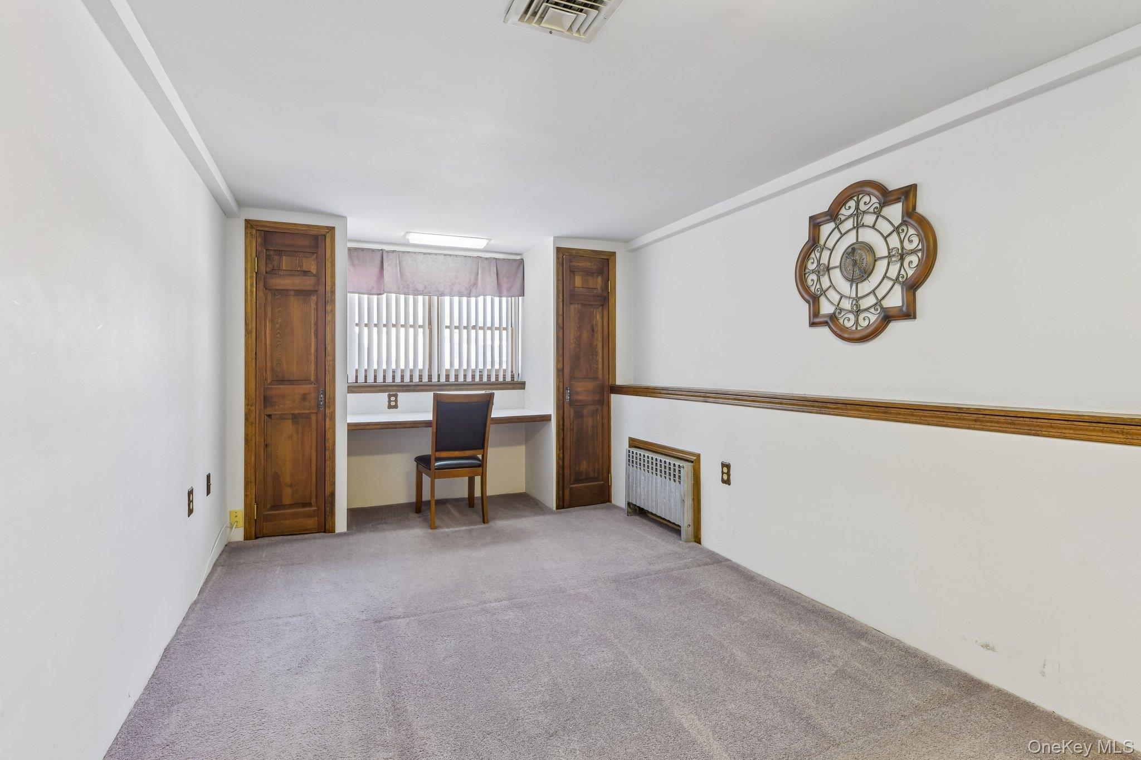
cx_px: 570
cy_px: 380
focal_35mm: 18
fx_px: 570
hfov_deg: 90.0
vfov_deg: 67.4
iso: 320
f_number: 9
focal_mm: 18
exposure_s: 1/3.33
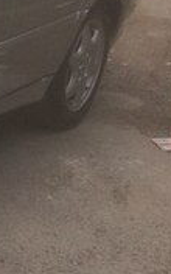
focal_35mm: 115
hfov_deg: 9.3
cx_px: -328
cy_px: 63
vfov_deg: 18.0
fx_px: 857
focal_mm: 4.15
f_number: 2.2
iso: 32
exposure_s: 1/451
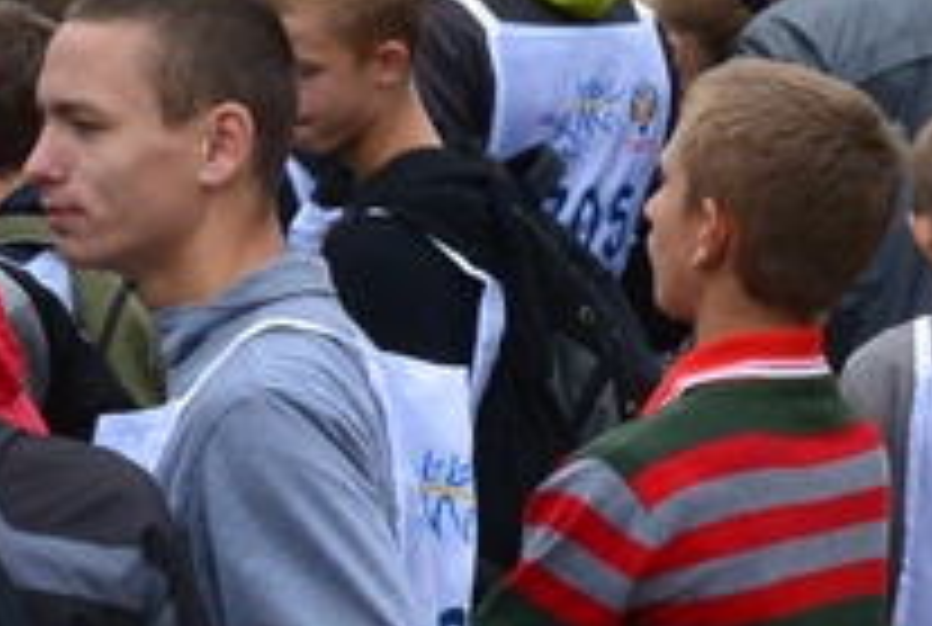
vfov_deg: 4.8
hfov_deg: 7.1
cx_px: 1274
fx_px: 7420
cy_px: -396
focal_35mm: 286
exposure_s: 1/125
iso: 400
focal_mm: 27.5
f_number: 5.6
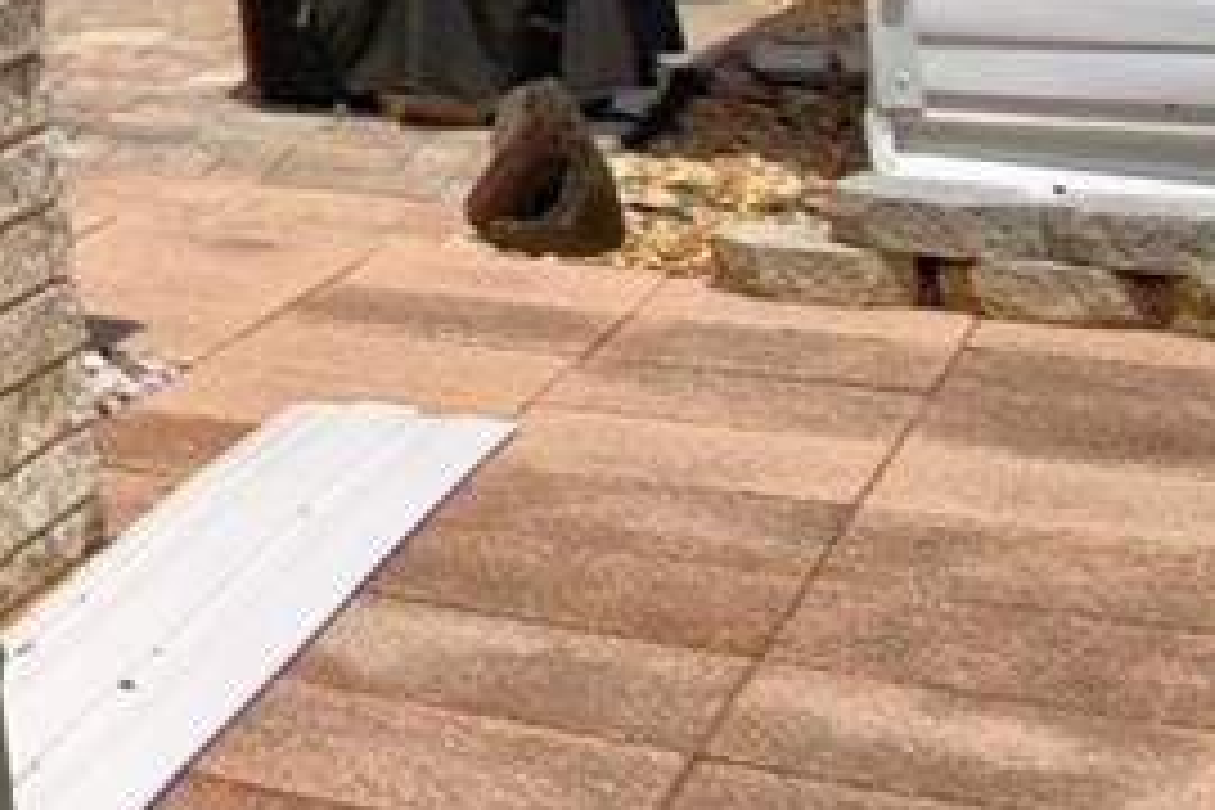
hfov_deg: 11.9
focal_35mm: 89
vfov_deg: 13.7
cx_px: -2331
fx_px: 3004
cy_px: -666
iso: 100
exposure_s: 1/2500
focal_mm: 10
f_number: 4.5
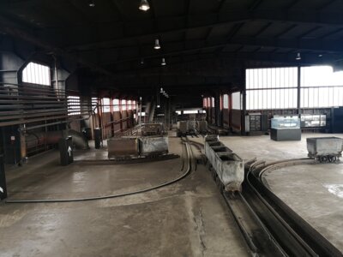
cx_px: 172
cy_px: 128
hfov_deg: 65.3
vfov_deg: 51.4
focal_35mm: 27
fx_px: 268
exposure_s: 1/50
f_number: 1.8
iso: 100
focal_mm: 5.58
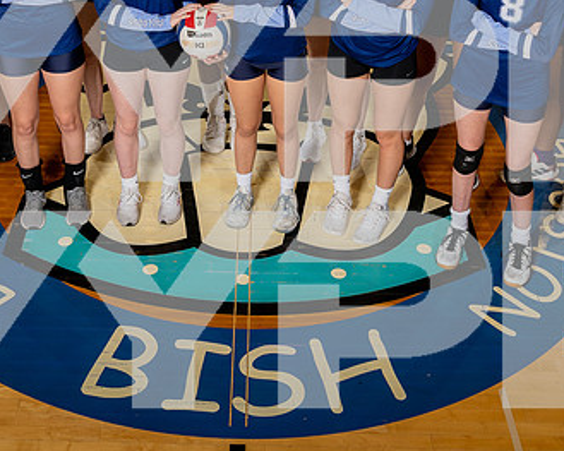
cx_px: 248
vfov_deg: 27.5
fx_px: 901
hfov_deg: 34.7
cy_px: 84
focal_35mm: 54
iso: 400
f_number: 7.1
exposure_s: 1/250
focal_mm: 28
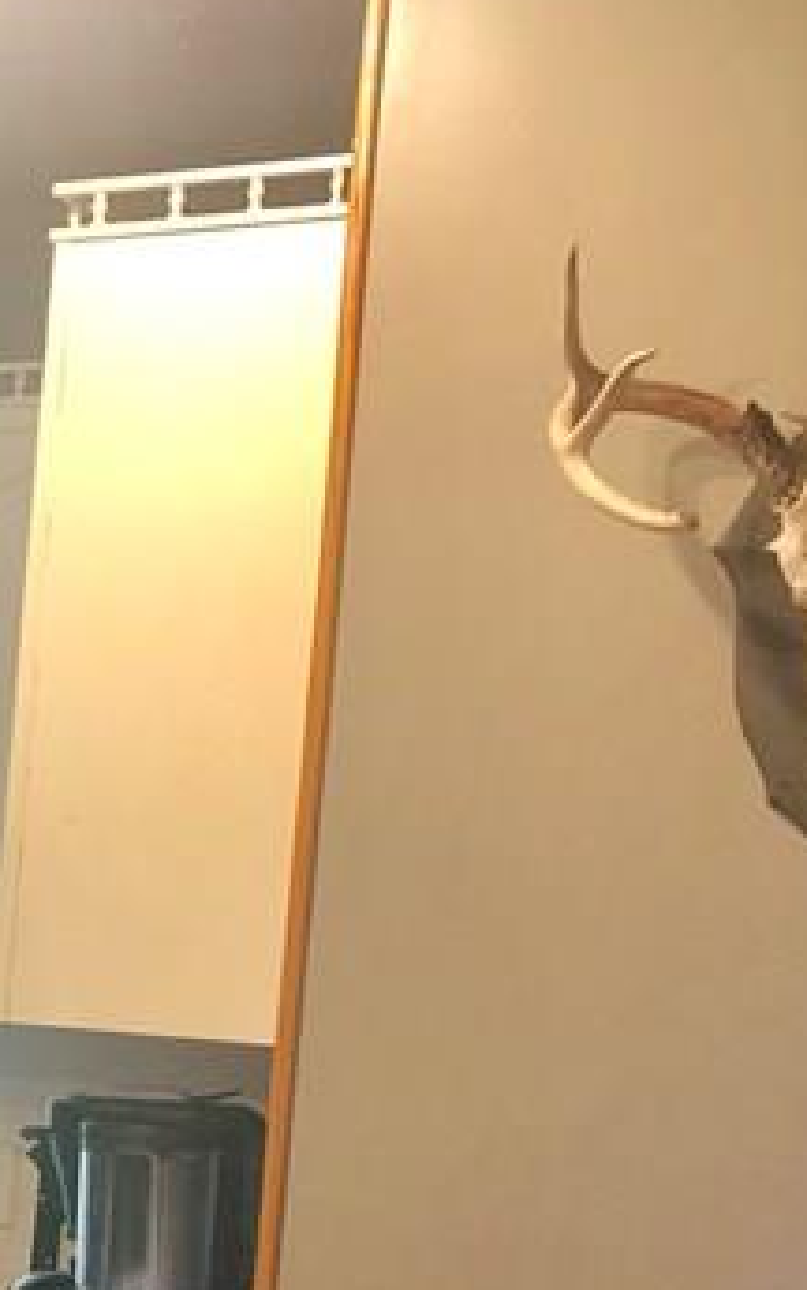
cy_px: 1155
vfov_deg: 23.0
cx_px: -841
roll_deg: -3.2
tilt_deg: -5.9
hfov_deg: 12.8
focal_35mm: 88
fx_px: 3093
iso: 40
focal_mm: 3.99
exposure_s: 1/17
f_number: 1.8
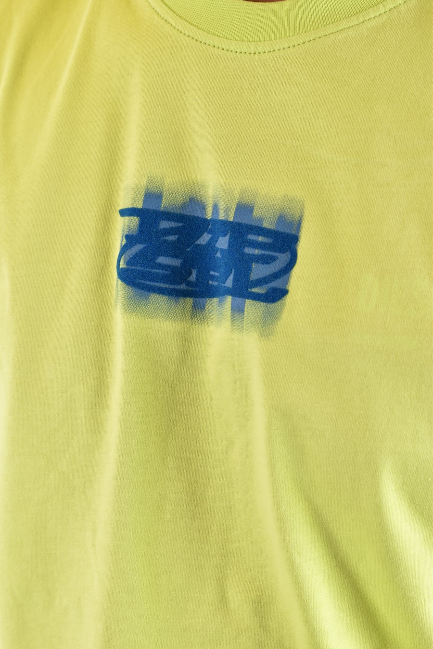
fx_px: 1488
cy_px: 324
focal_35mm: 82
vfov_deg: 24.6
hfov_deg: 16.6
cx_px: 216
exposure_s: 1/60
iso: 320
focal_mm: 55
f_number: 7.1
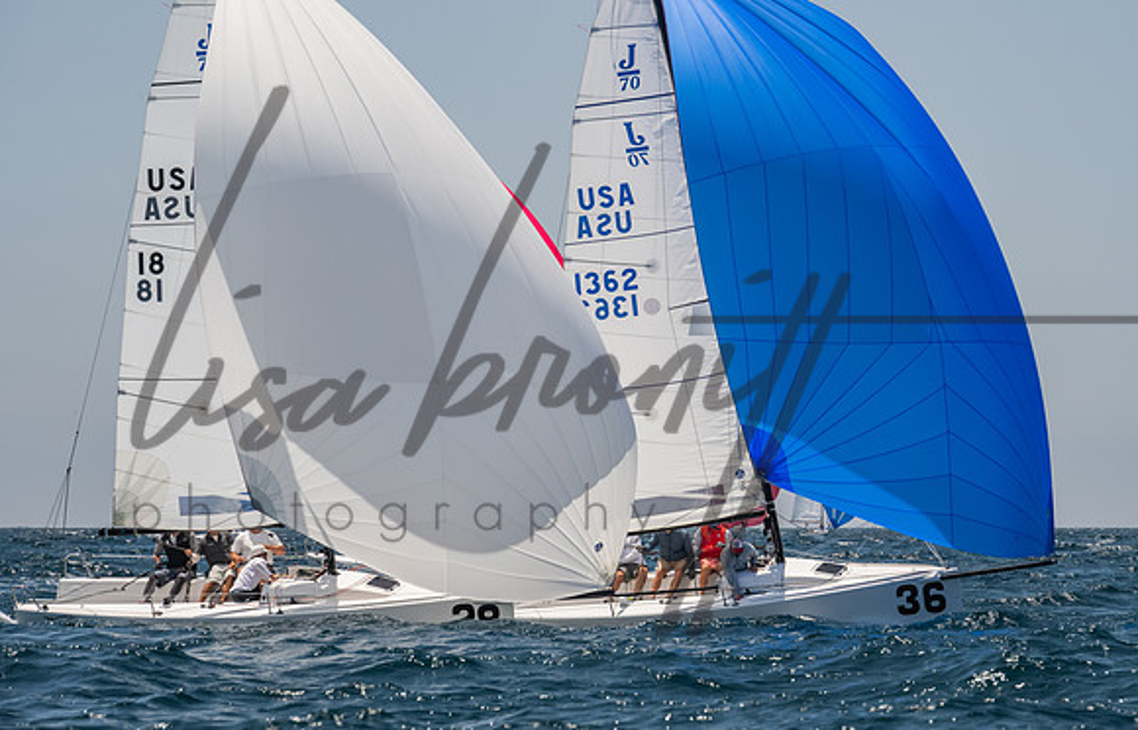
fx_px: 5169
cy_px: 307
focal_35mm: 165
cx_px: 624
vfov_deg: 8.1
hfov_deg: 12.6
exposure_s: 1/640
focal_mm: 140
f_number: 9
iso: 640
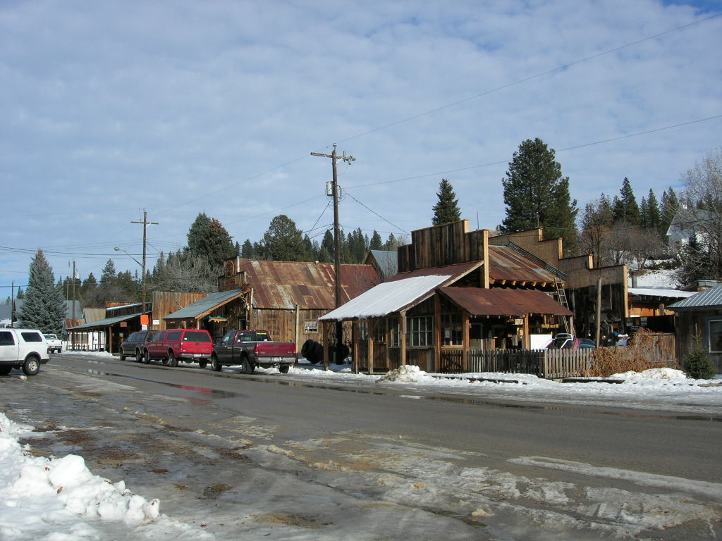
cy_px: 270
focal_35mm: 38
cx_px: 361
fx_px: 793
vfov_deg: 37.7
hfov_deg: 49.0
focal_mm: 7.8
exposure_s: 1/718
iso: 64
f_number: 4.8
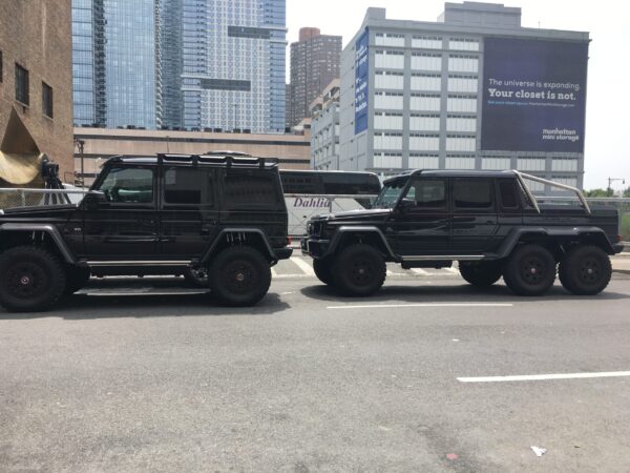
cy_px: 236
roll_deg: +0.0
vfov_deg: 48.2
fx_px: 528
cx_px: 315
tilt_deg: -2.8
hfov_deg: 61.7
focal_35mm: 29
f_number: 2.2
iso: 25
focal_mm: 4.15
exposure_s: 1/938
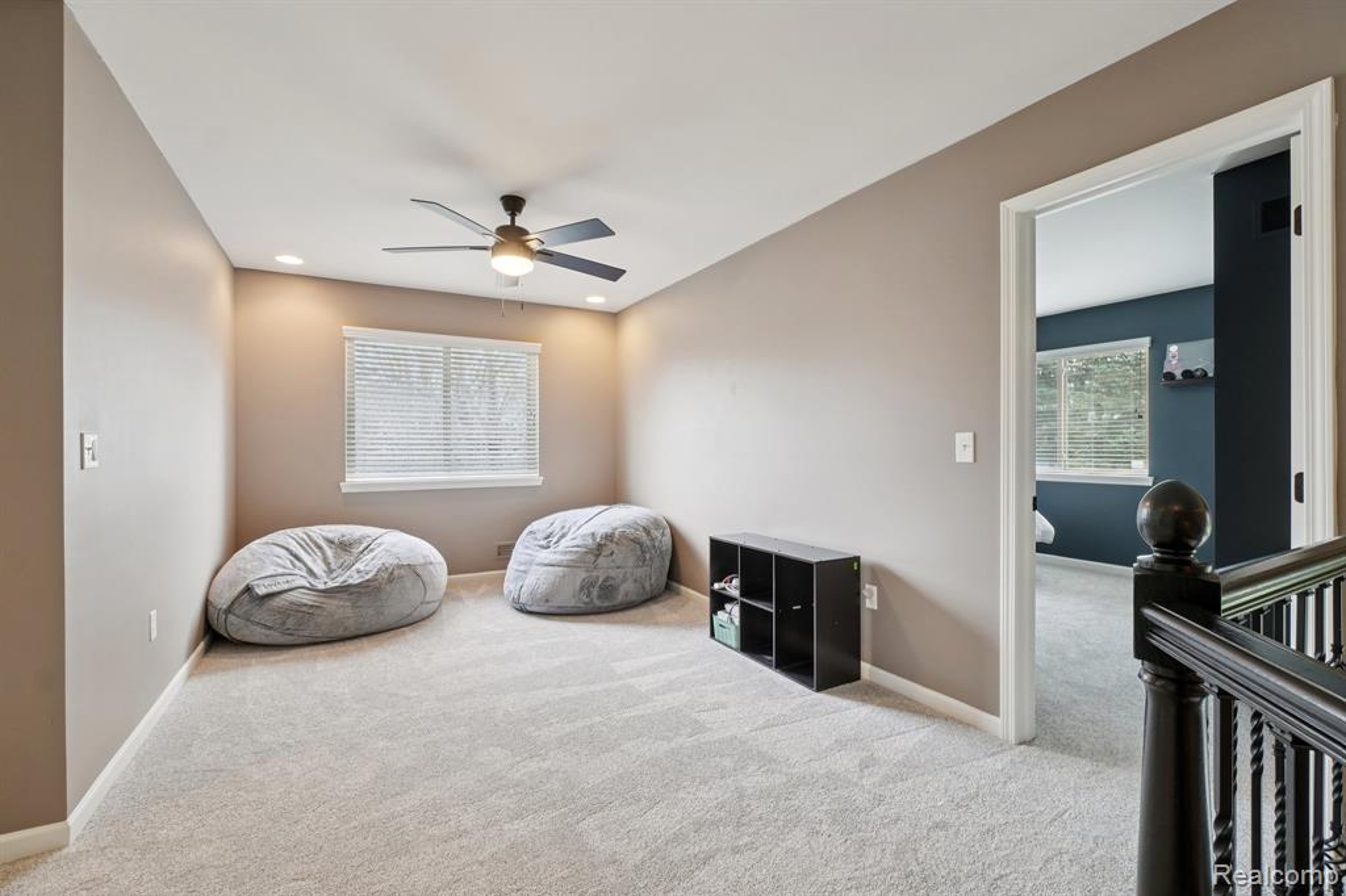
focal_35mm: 15
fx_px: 561
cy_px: 448
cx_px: 673
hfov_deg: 100.4
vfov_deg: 77.3
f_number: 8
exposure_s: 1/15
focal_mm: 10
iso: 400
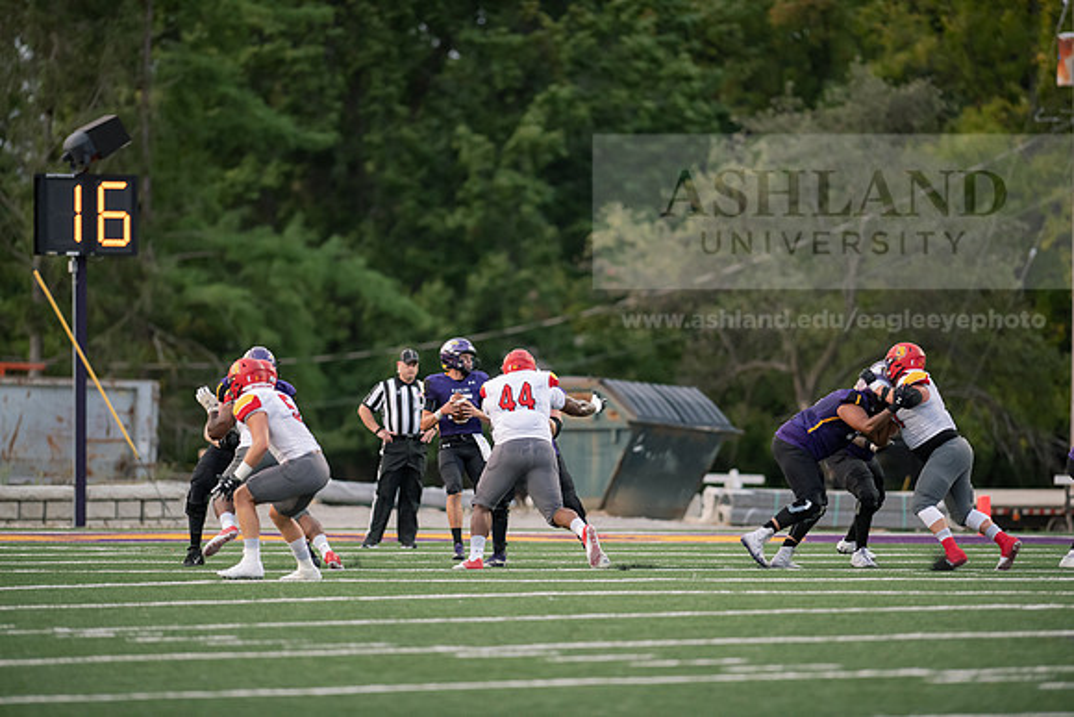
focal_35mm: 300
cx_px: 537
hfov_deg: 6.9
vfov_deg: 4.6
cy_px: 358
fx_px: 8952
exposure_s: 1/800
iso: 2000
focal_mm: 300
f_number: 2.8
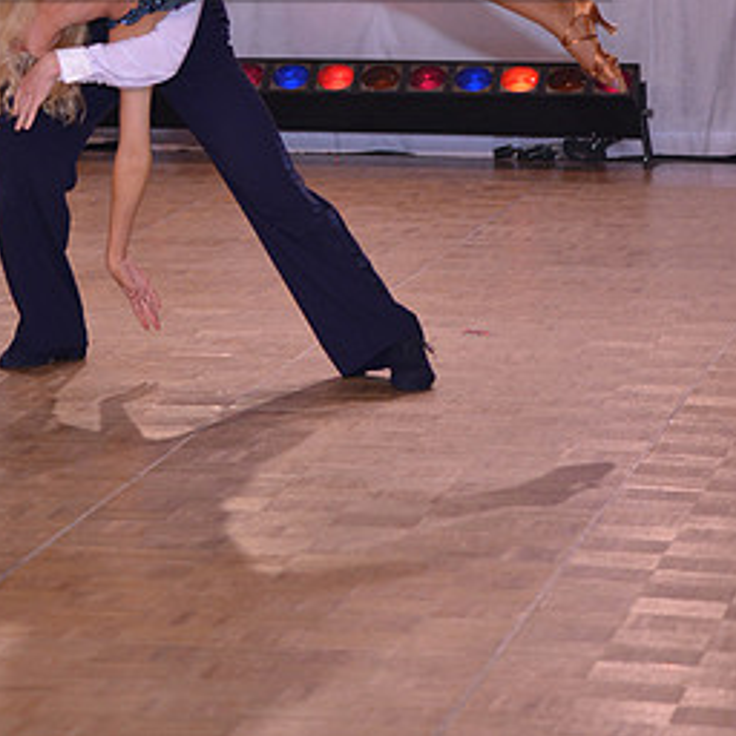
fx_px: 5557
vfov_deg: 7.5
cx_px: 217
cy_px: -92
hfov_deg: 7.6
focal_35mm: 231
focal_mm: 120
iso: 1250
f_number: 4.5
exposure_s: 1/250
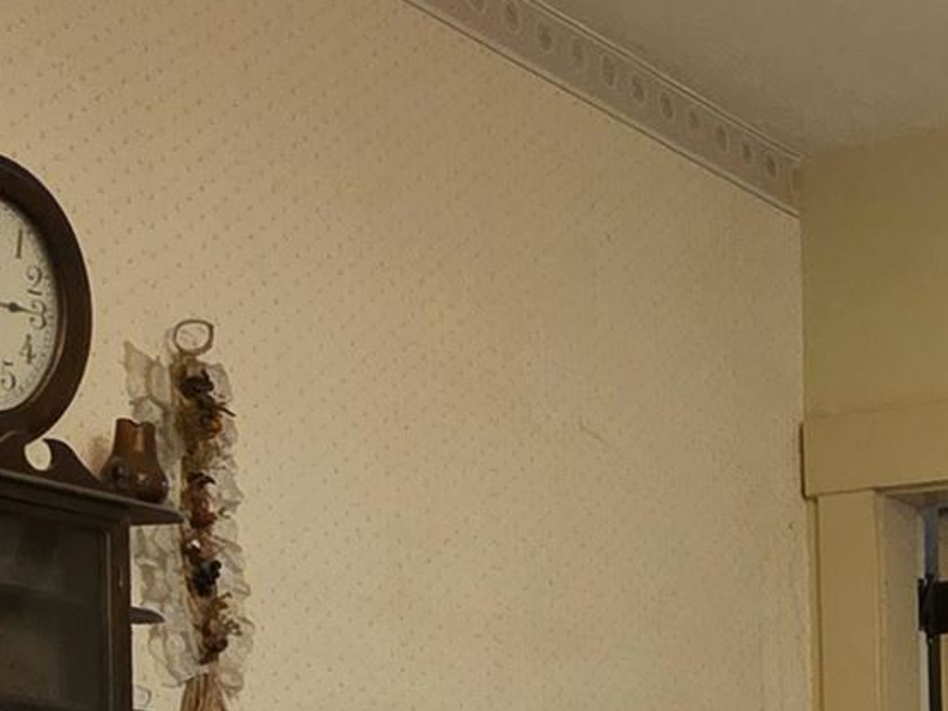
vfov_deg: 18.2
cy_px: 1068
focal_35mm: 72
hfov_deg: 23.1
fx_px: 1971
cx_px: 1319
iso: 400
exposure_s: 1/60
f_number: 1.9
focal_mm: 2.2
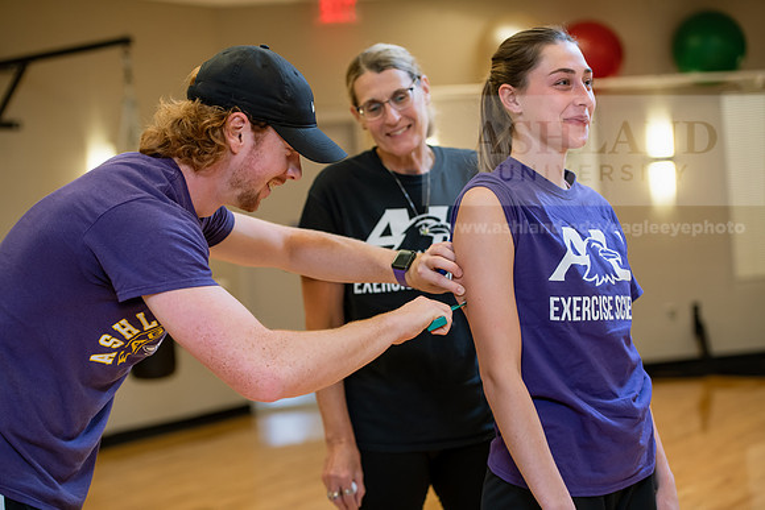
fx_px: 1594
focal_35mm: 75
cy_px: 255
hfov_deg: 27.0
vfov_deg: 18.2
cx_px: 382
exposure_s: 1/160
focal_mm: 75
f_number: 3.2
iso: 500
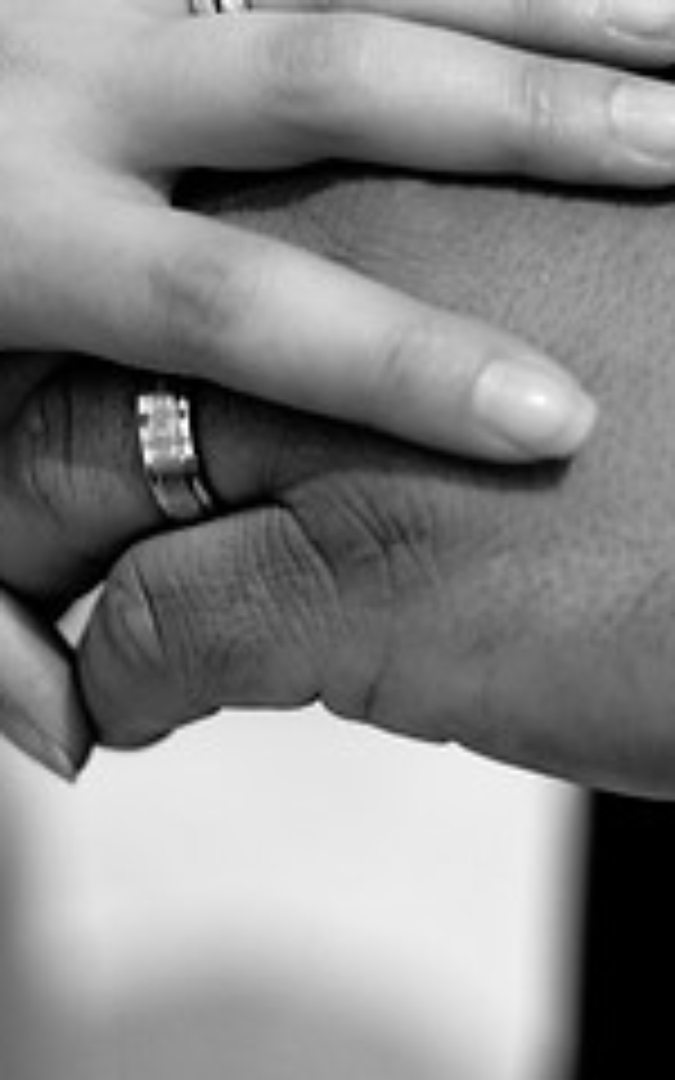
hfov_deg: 9.2
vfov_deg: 14.6
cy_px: 364
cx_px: 281
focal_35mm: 143
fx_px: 4209
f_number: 1.8
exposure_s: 1/125
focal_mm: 50
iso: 400
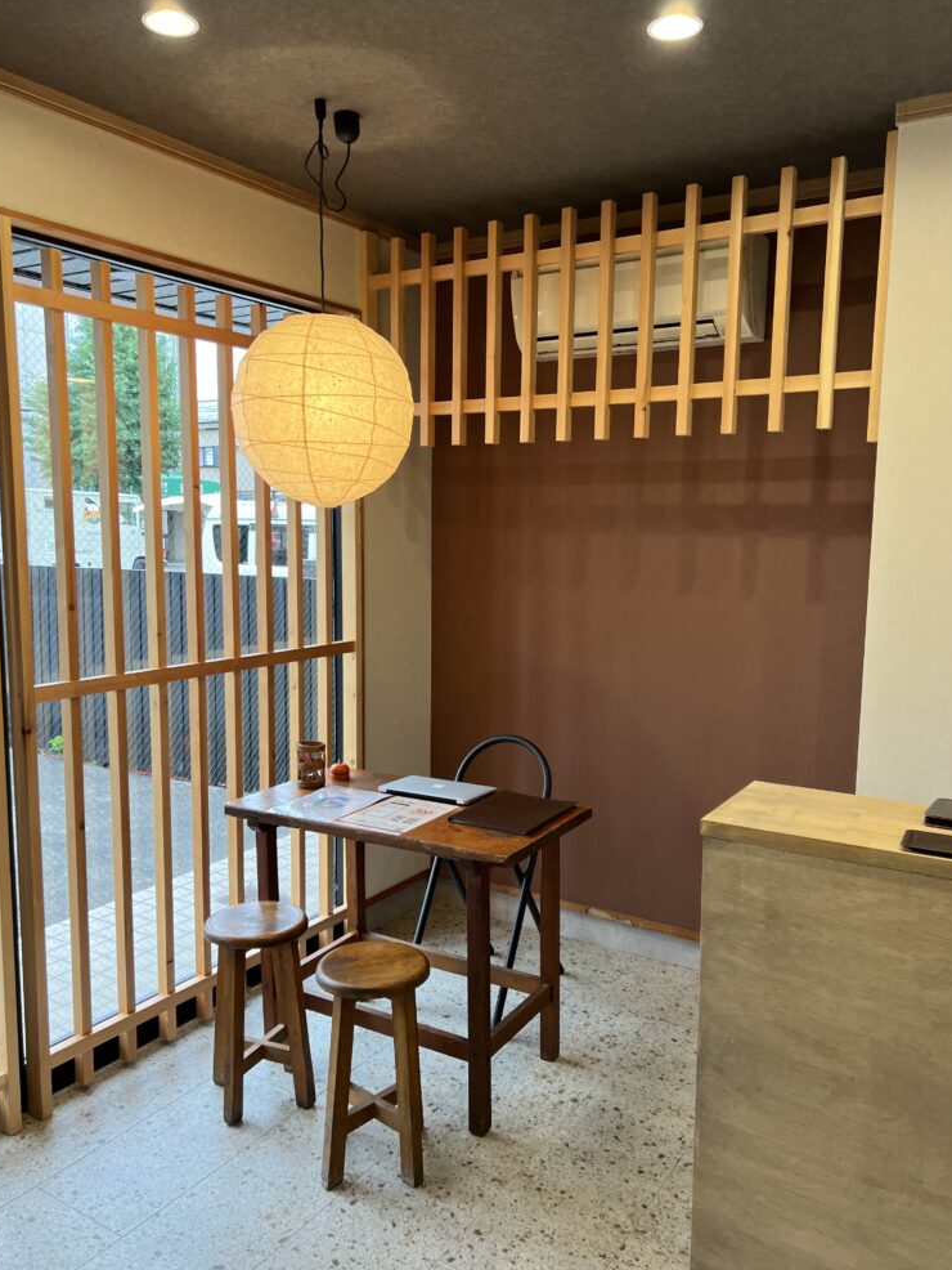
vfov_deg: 65.3
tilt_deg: -5.9
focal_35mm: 27
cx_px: 476
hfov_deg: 51.4
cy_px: 652
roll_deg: +1.0
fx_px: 990
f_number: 1.5
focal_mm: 5.7
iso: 64
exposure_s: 1/120
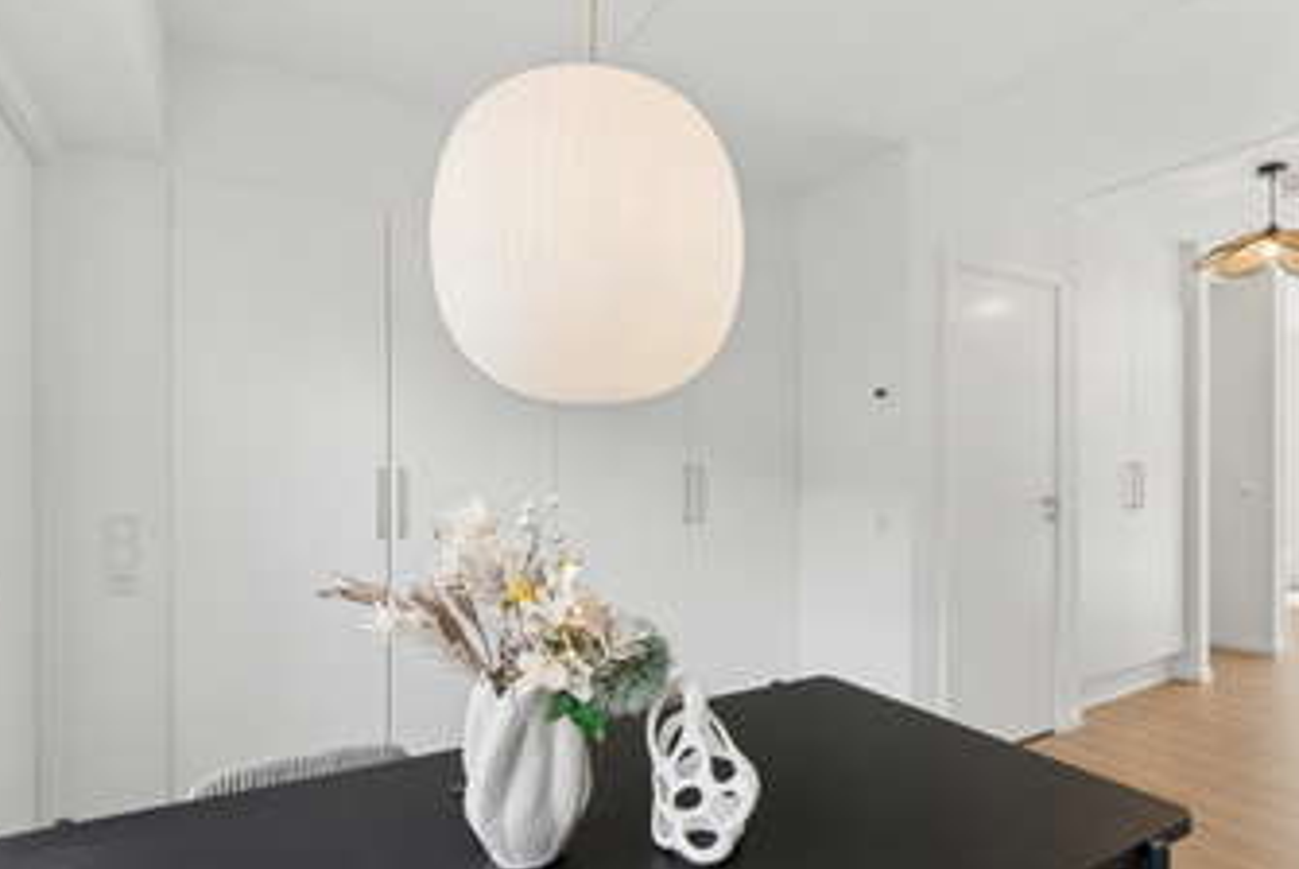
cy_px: 462
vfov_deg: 60.4
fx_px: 745
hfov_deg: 82.1
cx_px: 688
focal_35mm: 21
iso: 200
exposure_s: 1/50
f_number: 8
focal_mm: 11
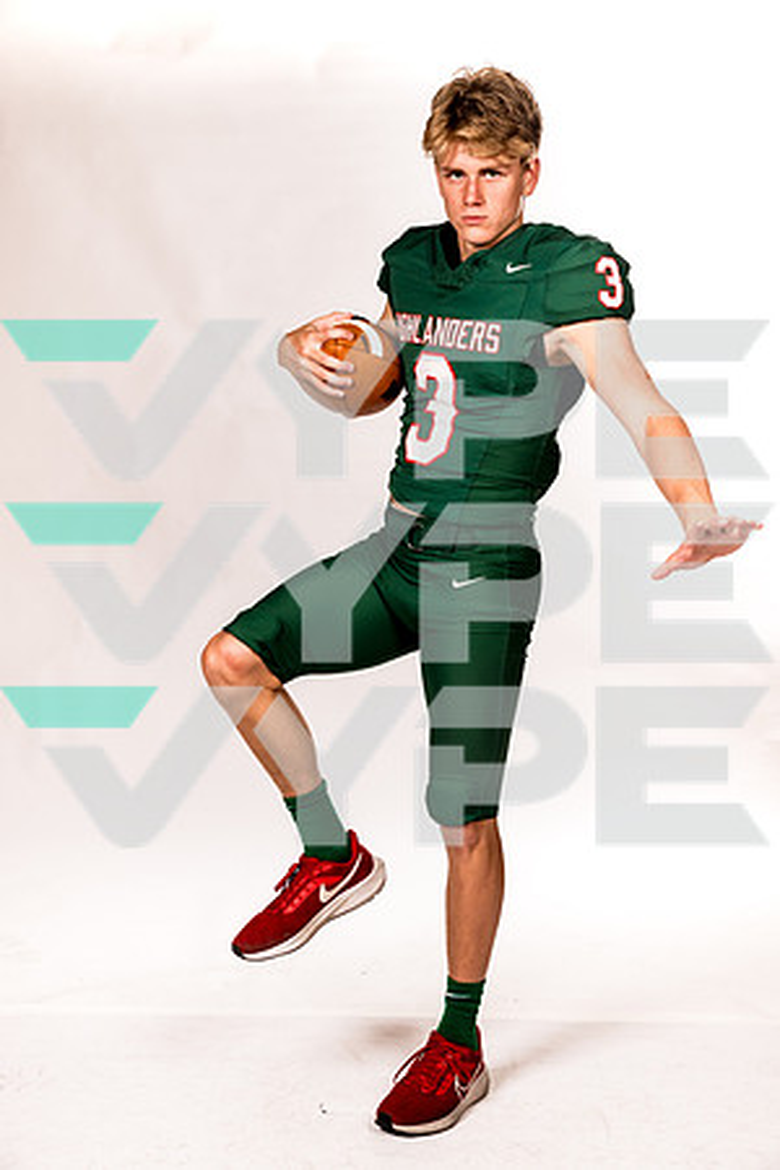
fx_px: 1787
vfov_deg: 36.2
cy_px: 585
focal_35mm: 55
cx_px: 390
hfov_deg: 24.6
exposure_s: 1/400
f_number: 8
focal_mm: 55
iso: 800
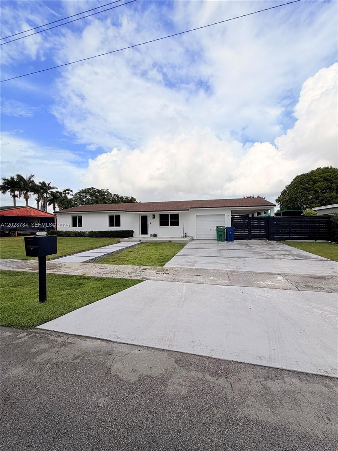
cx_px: 169
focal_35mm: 14
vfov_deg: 102.1
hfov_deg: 85.7
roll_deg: +0.8
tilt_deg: -0.6
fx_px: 182
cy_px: 226
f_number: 2.2
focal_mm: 2.22
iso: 20
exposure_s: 1/1572
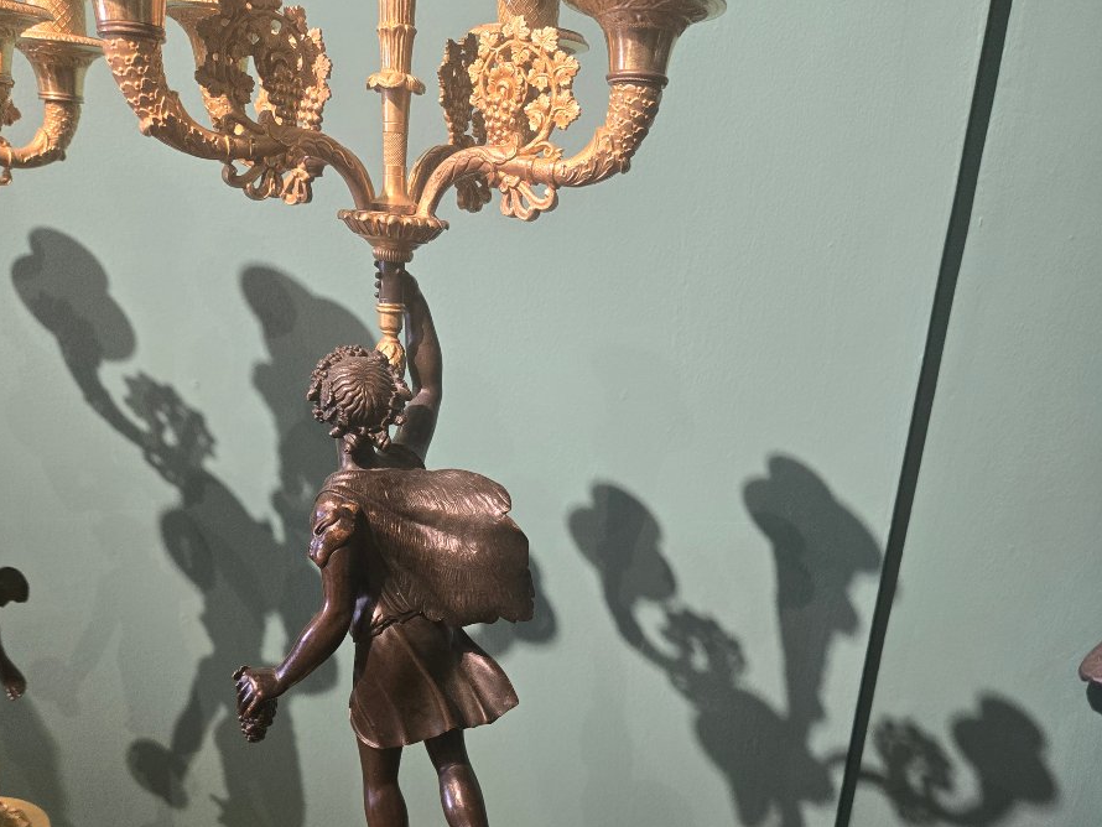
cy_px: 621
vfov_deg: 44.0
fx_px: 987
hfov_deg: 58.3
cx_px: 551
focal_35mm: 31
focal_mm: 5.4
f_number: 1.8
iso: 320
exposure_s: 1/100
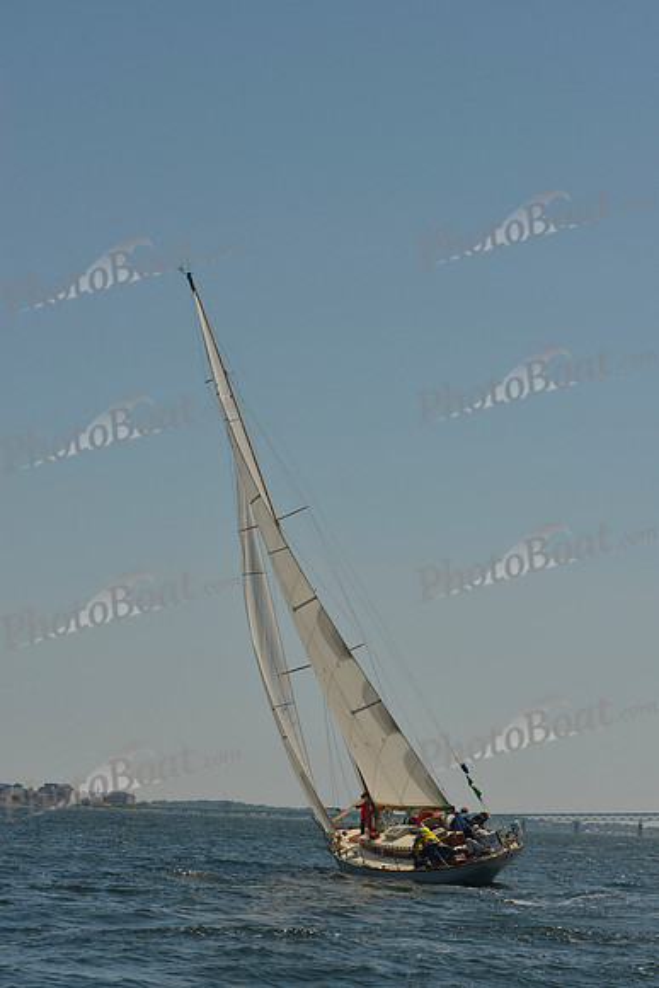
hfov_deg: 15.9
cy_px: 494
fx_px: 2360
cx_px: 330
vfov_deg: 23.6
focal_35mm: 86
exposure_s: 1/800
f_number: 11
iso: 280
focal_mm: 86
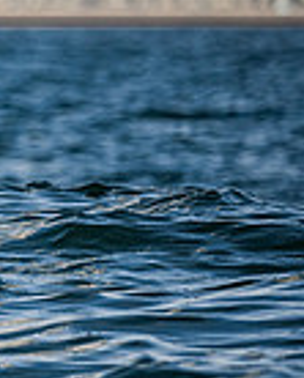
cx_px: -457
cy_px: 86
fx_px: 11299
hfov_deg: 1.5
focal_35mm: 1008
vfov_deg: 1.9
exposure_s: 1/3200
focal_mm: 250
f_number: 5.6
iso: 320
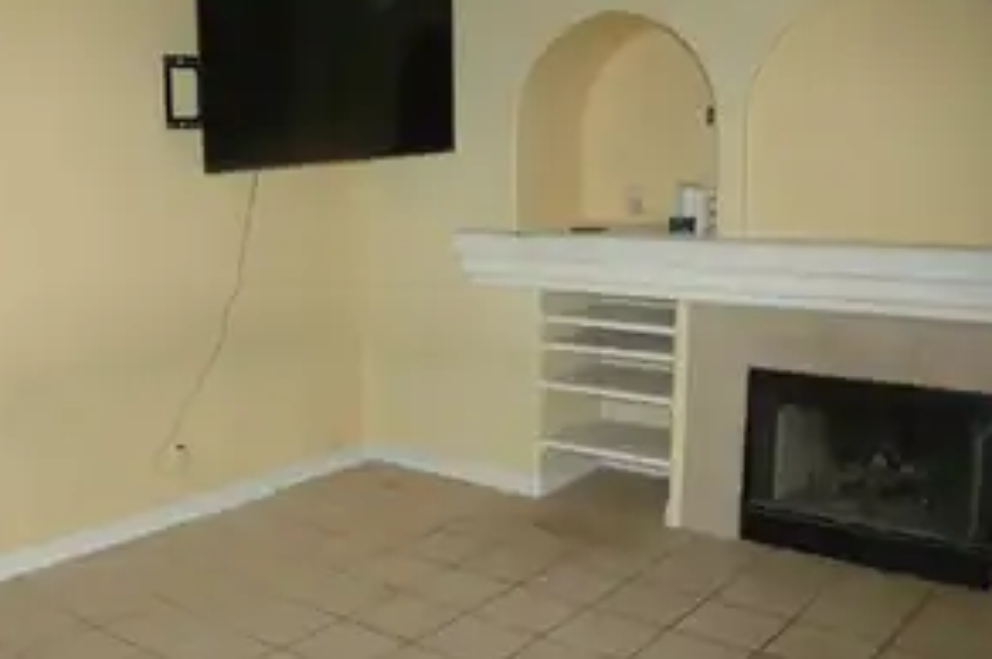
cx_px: 330
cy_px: 340
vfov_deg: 35.9
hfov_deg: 51.0
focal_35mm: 37
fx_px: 1018
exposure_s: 1/60
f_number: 3.5
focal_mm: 18
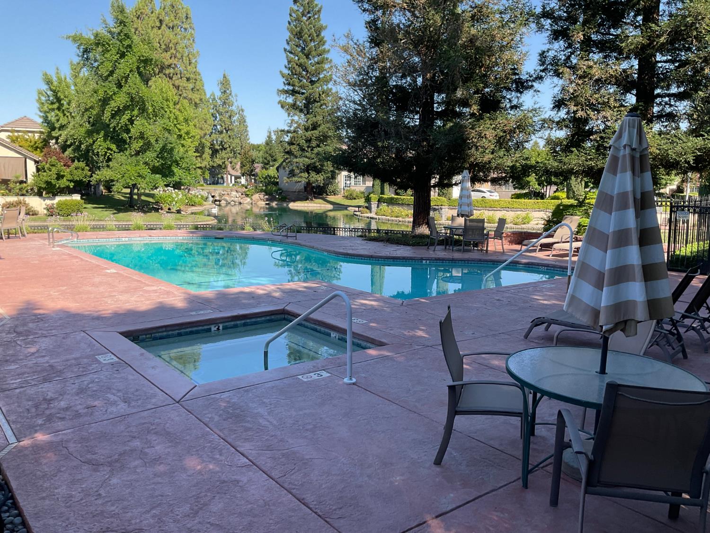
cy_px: 266
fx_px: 595
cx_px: 355
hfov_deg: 61.7
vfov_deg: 48.2
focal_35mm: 29
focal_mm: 3
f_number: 1.8
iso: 16
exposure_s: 1/657
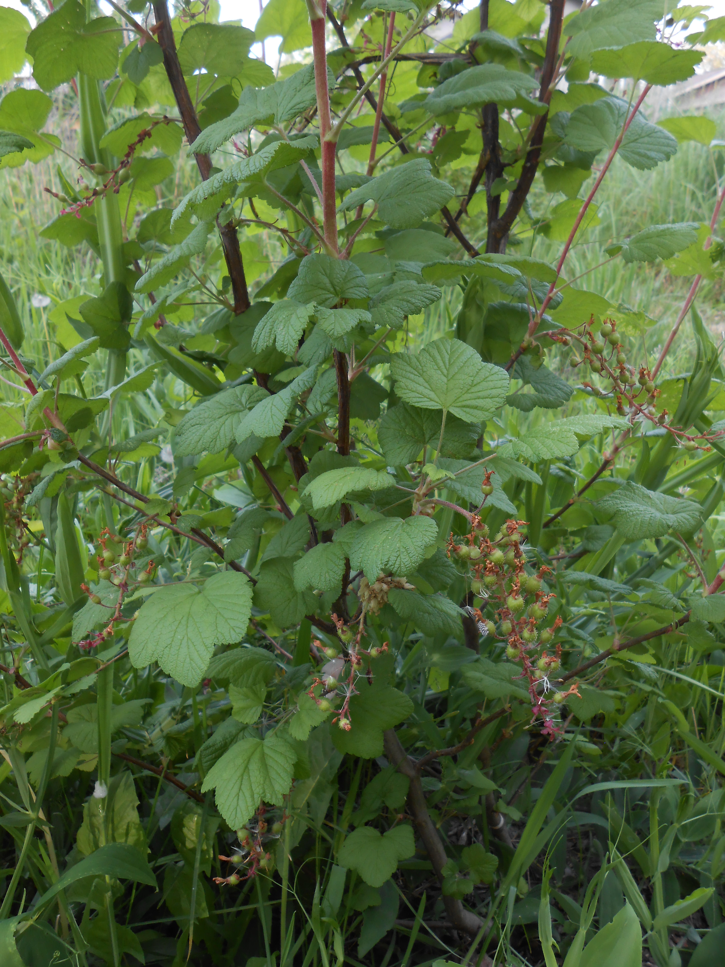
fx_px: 838
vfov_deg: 60.0
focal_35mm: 30
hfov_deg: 46.8
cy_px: 484
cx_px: 362
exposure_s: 1/40
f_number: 3.8
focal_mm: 5.3
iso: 80
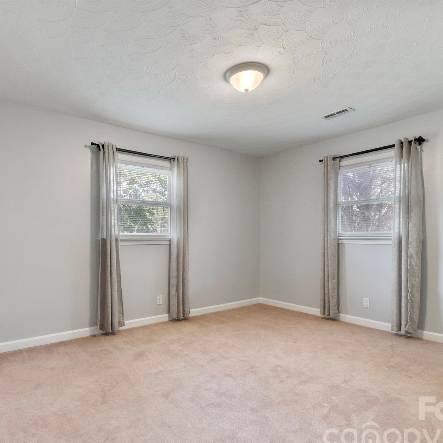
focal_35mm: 20
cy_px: 231
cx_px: 180
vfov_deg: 74.8
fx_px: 290
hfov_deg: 74.1
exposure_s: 1/2
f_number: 8
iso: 800
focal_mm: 10
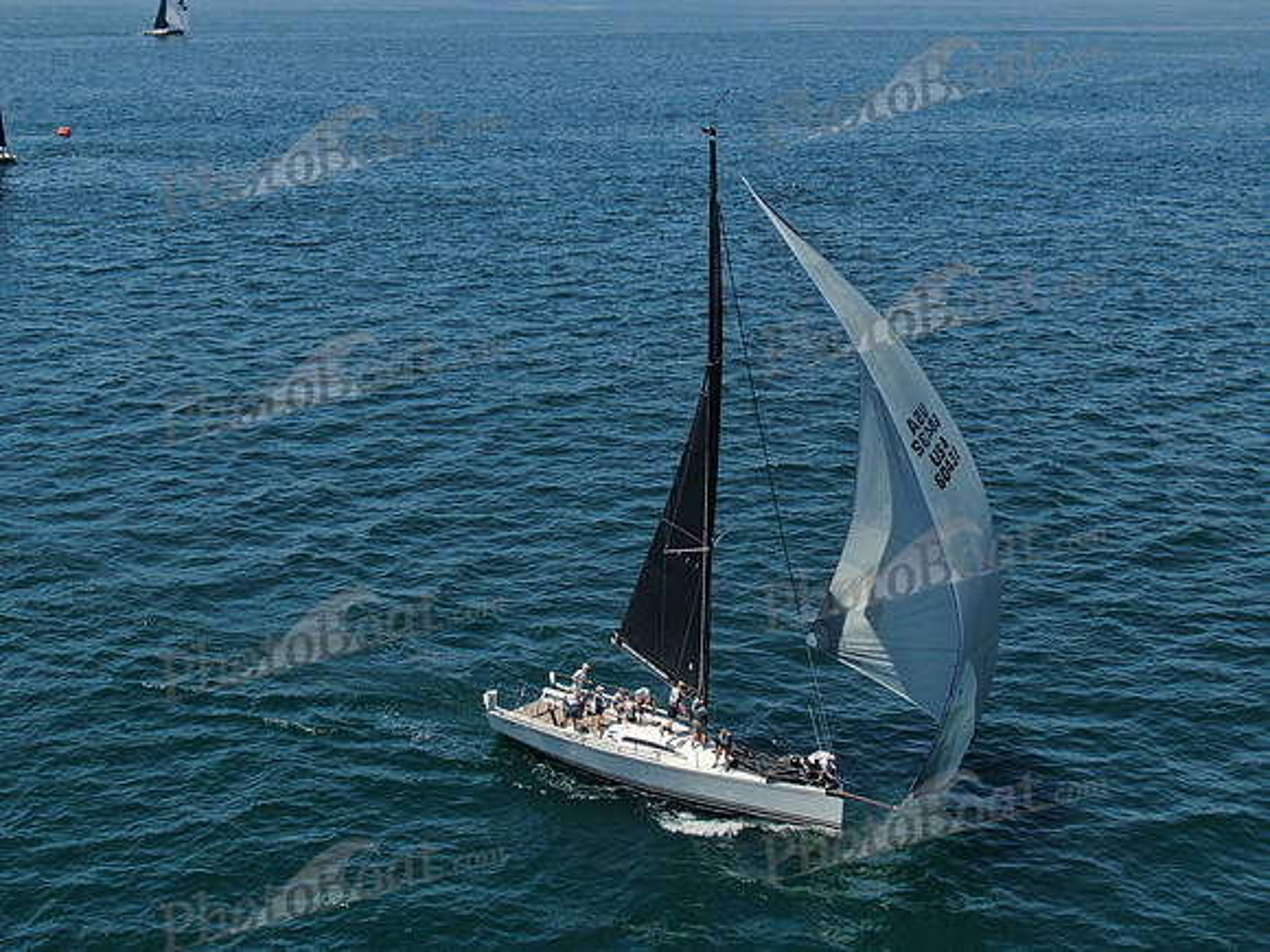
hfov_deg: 39.7
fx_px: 1761
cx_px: 635
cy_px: 476
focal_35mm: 48
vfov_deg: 30.3
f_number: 3.8
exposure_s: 1/800
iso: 100
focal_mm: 8.6
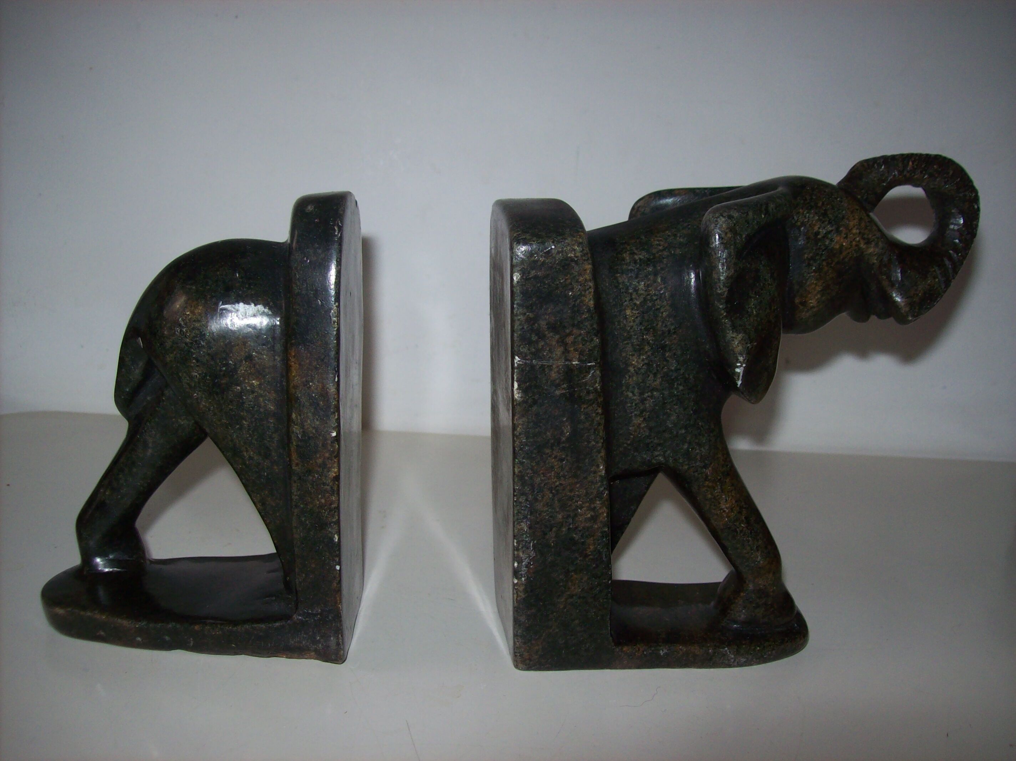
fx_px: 1056
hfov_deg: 51.4
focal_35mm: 36
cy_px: 380
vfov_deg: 39.6
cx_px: 508
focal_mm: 6
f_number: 2.7
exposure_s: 1/64
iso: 80
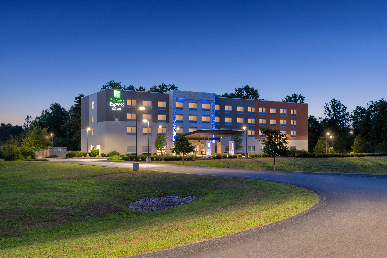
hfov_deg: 62.0
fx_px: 322
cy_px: 129
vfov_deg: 43.6
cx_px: 194
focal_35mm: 30
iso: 100
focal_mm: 30
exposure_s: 1/15
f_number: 10
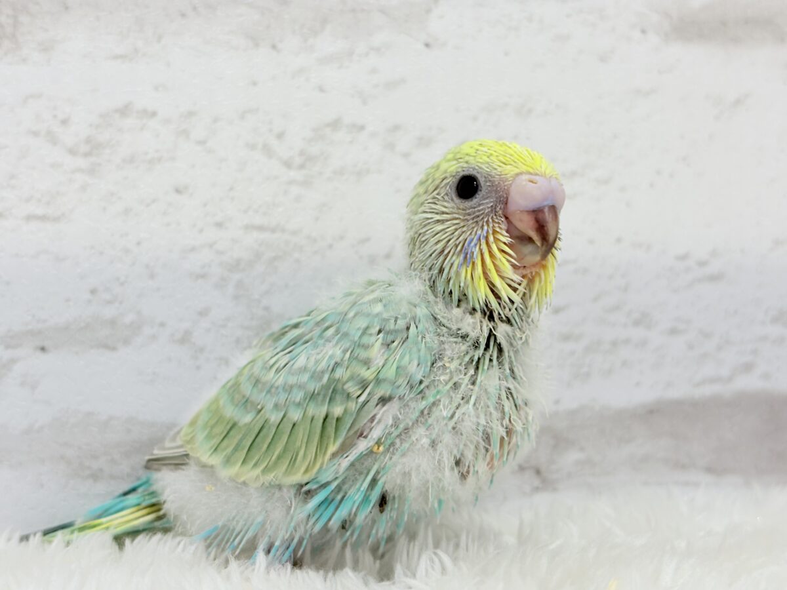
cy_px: 295
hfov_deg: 36.8
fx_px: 1182
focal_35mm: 52
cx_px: 394
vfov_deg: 28.0
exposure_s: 1/100
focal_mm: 5.96
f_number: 1.6
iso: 80
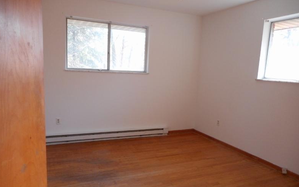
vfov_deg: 45.9
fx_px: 220
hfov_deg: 68.4
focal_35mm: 27
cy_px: 107
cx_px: 147
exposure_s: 1/30
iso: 180
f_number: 3.7
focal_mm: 4.5
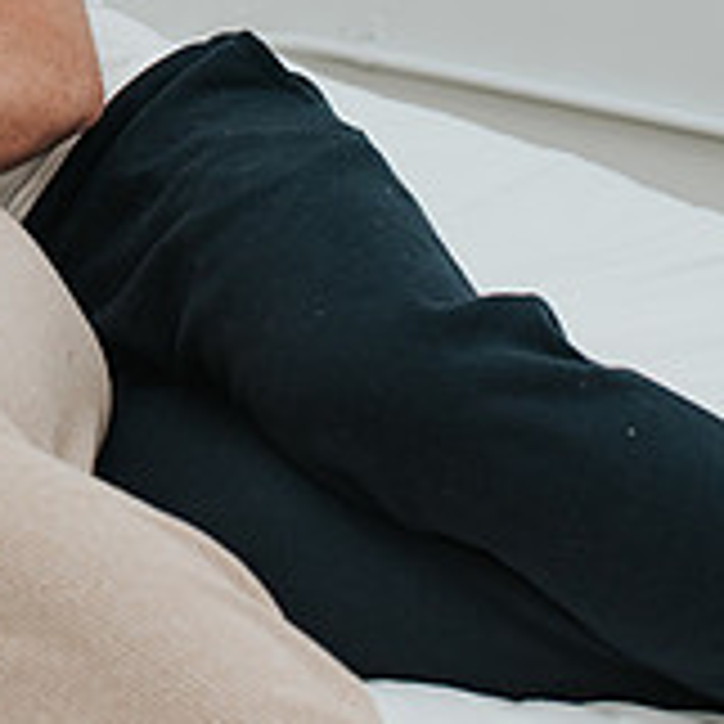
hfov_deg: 13.8
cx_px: -281
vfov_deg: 14.2
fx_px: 2840
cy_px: -90
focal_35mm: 120
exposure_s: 1/250
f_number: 2.8
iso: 200
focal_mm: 35
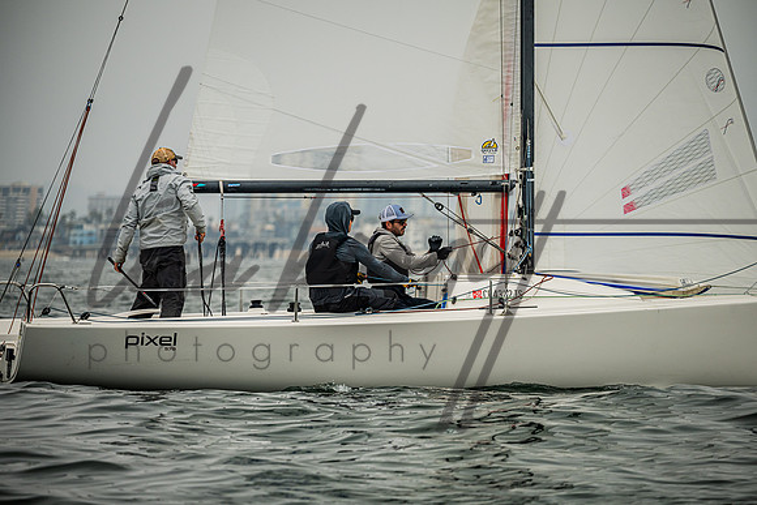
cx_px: 378
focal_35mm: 263
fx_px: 5527
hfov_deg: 7.8
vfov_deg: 5.2
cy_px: 252
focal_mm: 250
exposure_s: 1/4000
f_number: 5
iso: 250
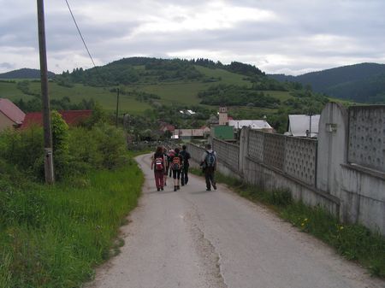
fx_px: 400
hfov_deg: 51.4
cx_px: 192
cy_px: 144
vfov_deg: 39.6
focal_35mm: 36
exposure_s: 1/800
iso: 64
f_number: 3.2
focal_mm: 6
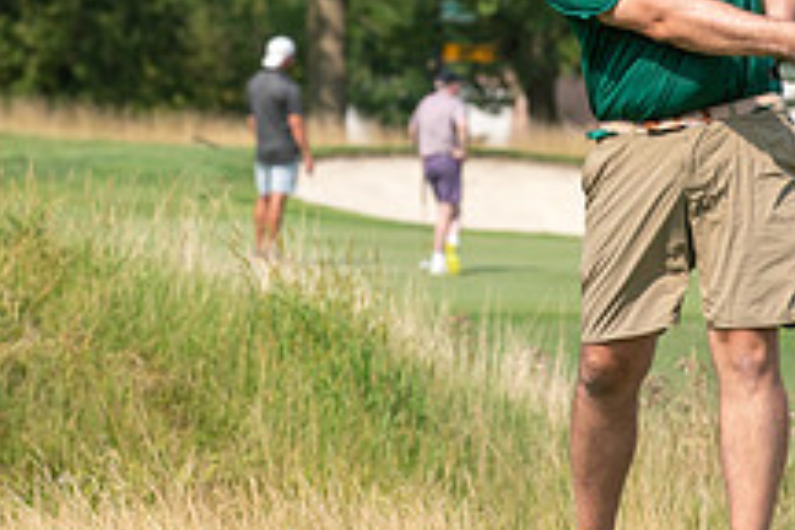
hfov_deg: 3.8
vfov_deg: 2.6
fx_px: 11836
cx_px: 309
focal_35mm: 536
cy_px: -90
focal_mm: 200
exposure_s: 1/2500
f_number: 5
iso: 250
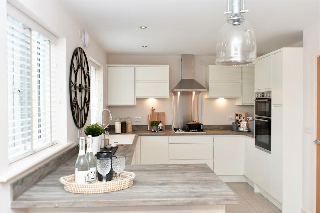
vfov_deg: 43.6
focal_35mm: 30
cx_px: 160
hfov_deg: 61.9
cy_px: 106
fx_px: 267
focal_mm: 20
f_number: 4
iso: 100
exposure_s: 1/60
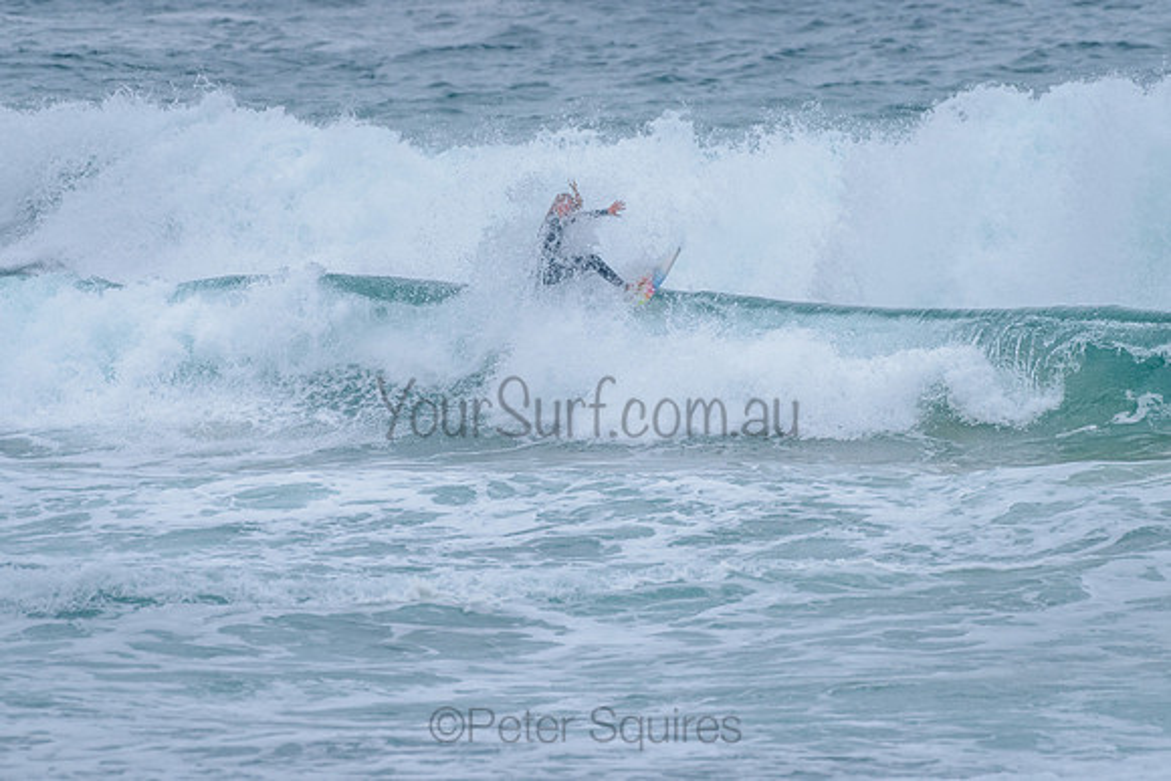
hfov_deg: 3.4
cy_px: 303
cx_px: 587
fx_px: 19936
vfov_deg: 2.2
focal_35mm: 613
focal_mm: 500
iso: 1250
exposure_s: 1/2000
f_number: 5.6
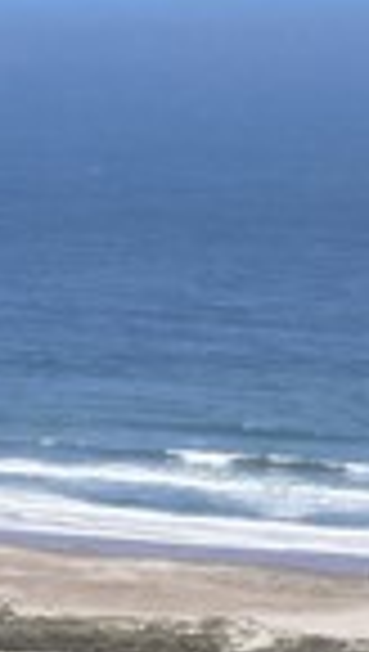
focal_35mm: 184
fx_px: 3188
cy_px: 1167
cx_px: -1701
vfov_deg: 10.9
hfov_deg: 4.9
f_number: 2.8
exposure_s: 1/2000
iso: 100
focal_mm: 12.3
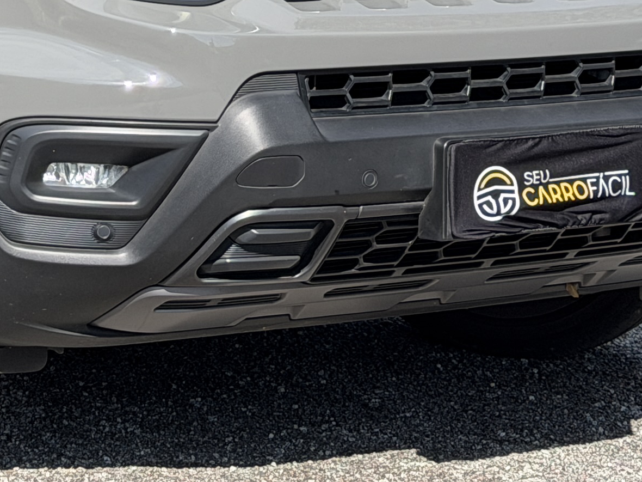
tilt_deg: -0.1
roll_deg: +0.5
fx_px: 3042
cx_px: -37
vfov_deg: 8.8
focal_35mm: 164
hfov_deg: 11.9
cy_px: -267
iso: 64
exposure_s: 1/2088
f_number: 1.78
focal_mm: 6.76
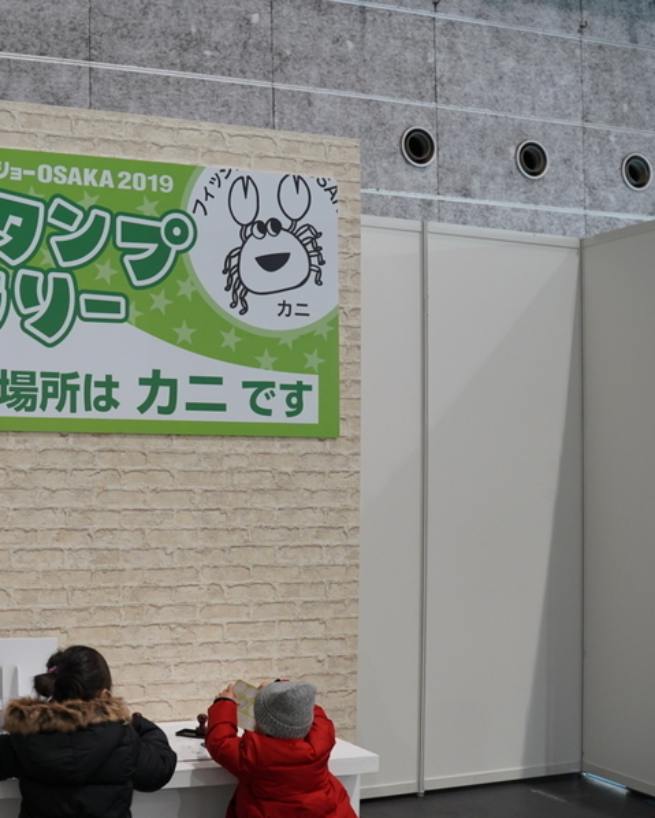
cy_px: 464
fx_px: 1090
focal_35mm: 45
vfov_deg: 41.1
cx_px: 41
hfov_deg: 31.6
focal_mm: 28
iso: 1600
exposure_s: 1/80
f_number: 4
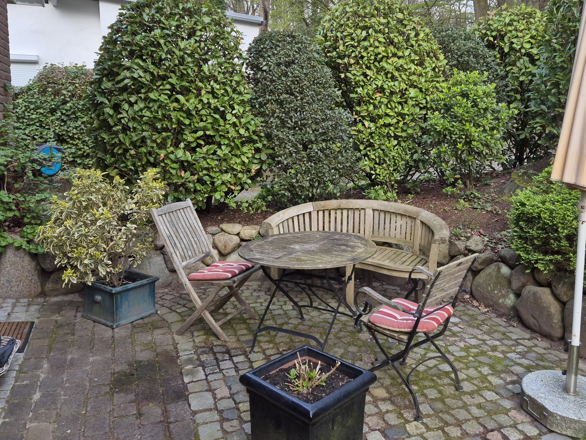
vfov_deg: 43.9
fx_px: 542
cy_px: 169
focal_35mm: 32
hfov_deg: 56.8
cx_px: 314
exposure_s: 1/180
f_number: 1.8
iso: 32
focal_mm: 5.4
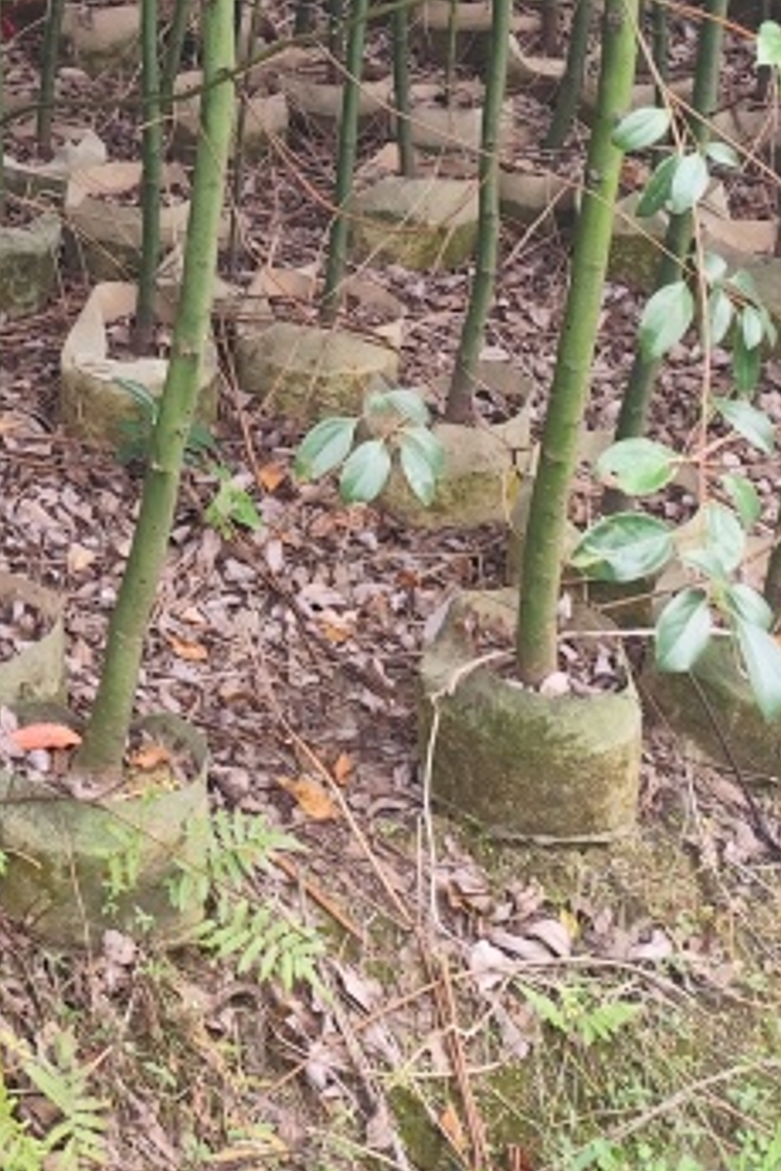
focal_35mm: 74
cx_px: -482
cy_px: -148
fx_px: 2408
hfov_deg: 16.4
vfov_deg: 25.2
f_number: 1.65
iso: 160
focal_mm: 6.19
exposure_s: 1/100
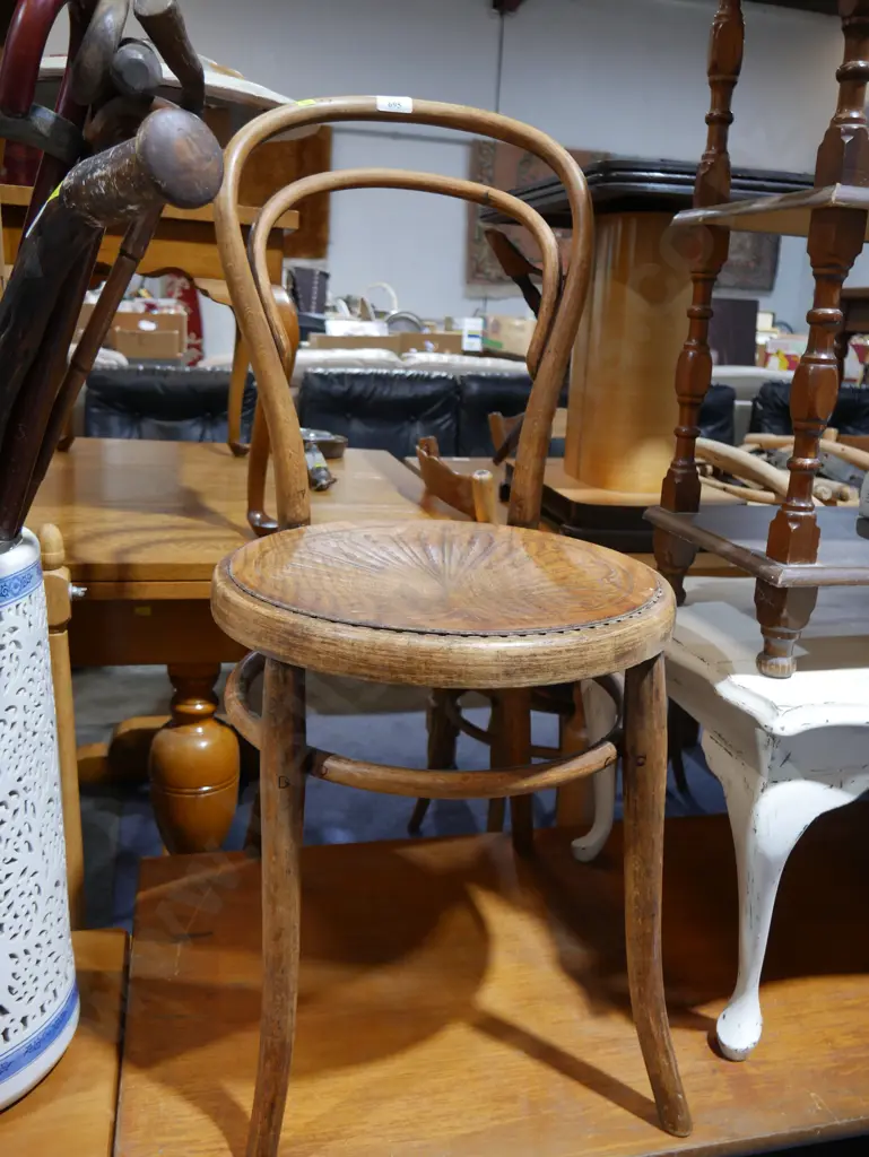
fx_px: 936
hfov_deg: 49.8
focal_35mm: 28
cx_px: 434
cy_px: 578
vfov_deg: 63.4
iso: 500
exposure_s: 1/60
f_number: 3.5
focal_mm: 14
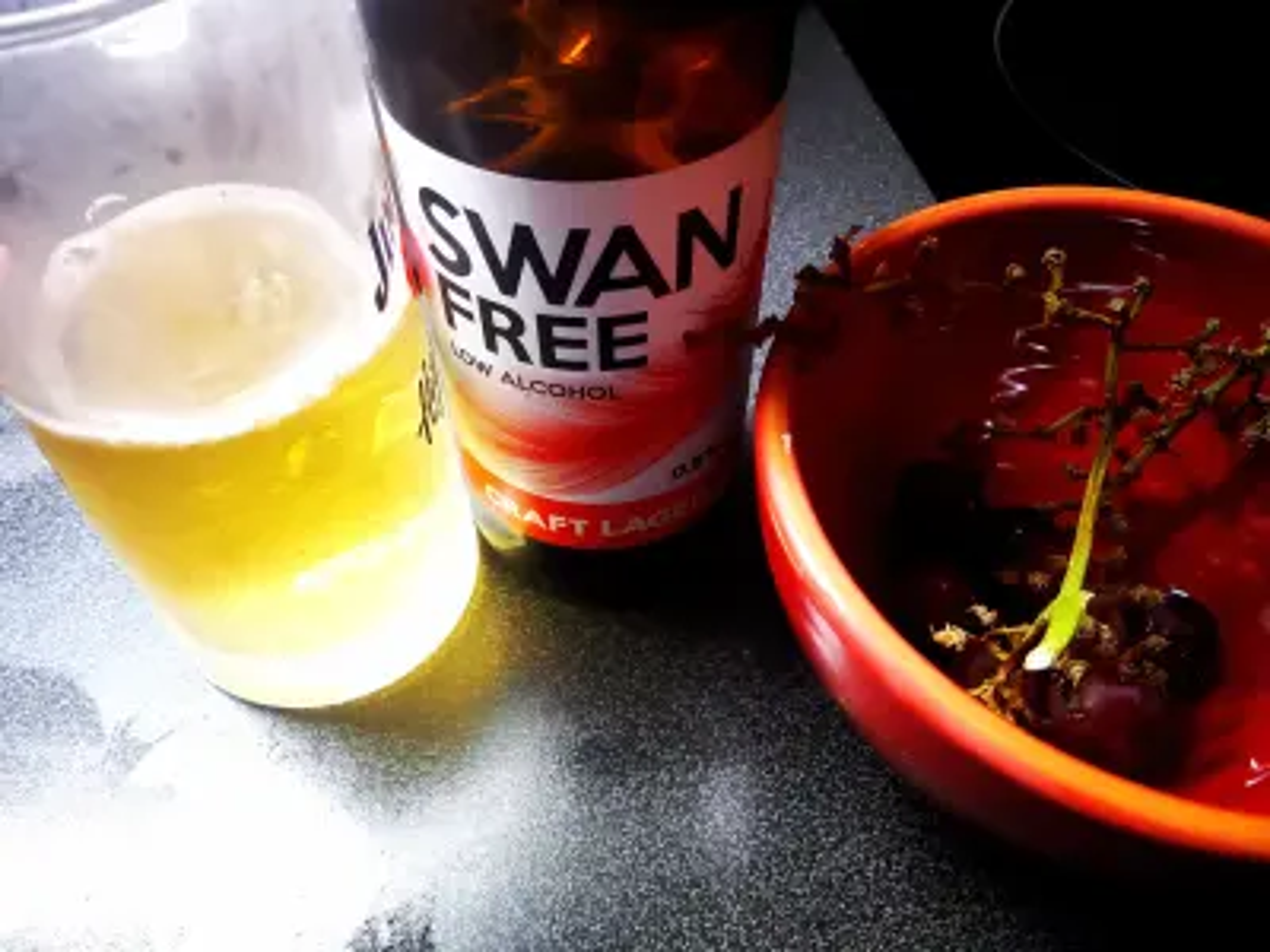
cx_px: 635
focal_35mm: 28
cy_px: 476
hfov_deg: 63.4
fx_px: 1027
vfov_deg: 49.7
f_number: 2
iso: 950
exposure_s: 1/20
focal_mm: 3.54
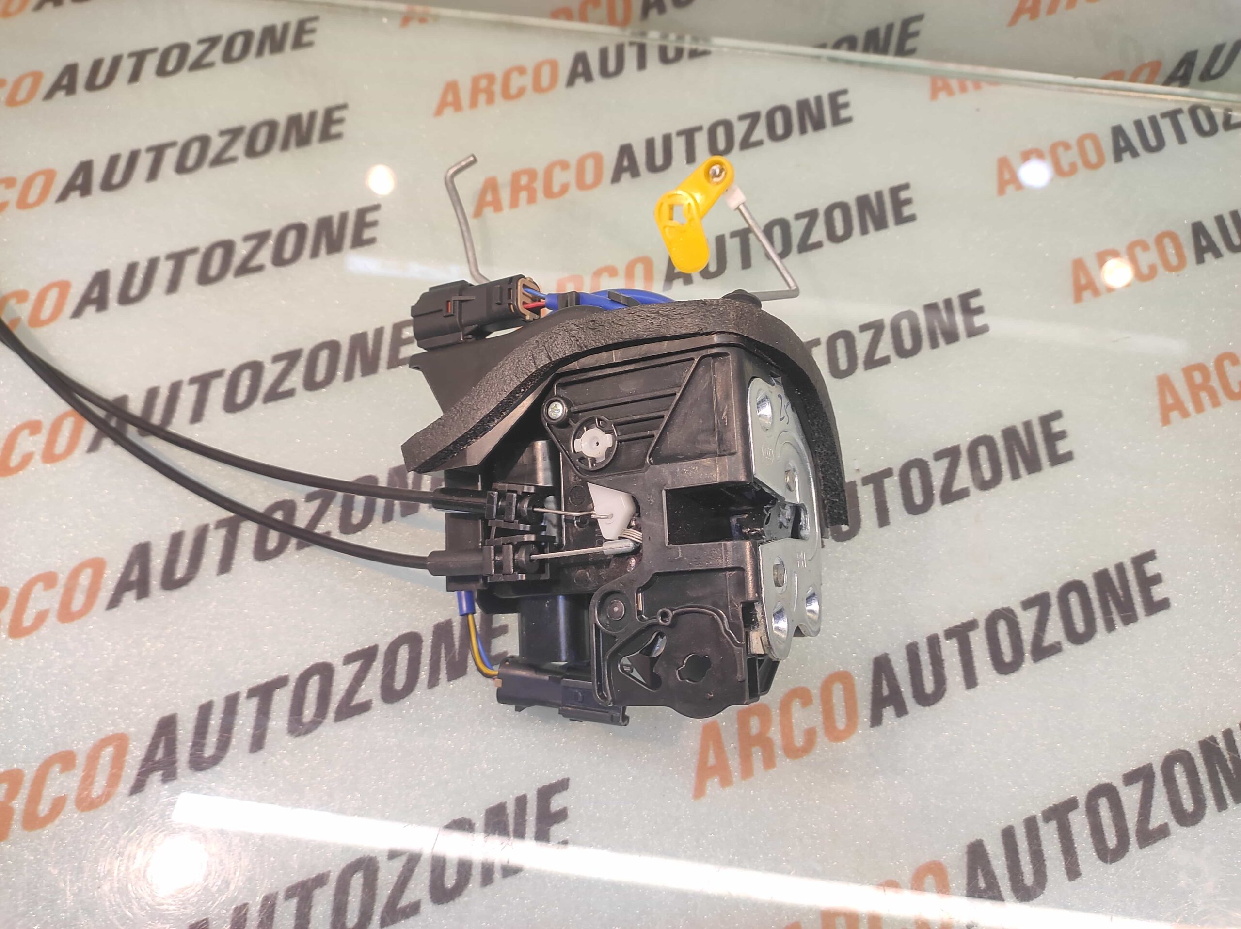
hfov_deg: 91.1
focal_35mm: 17
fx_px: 609
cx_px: 620
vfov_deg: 74.7
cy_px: 464
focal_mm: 4.74
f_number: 1.79
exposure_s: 1/33
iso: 188
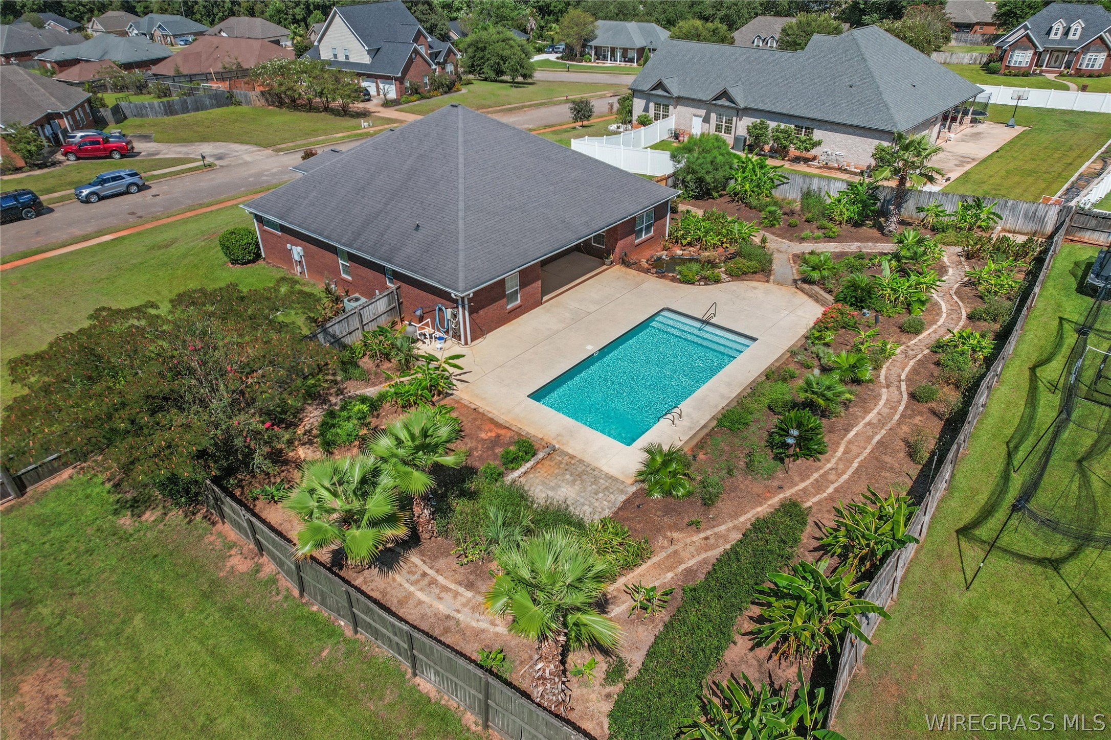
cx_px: 556
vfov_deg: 57.2
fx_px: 679
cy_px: 370
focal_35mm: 22
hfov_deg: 78.6
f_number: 2.8
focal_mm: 8.38
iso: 110
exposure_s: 1/640
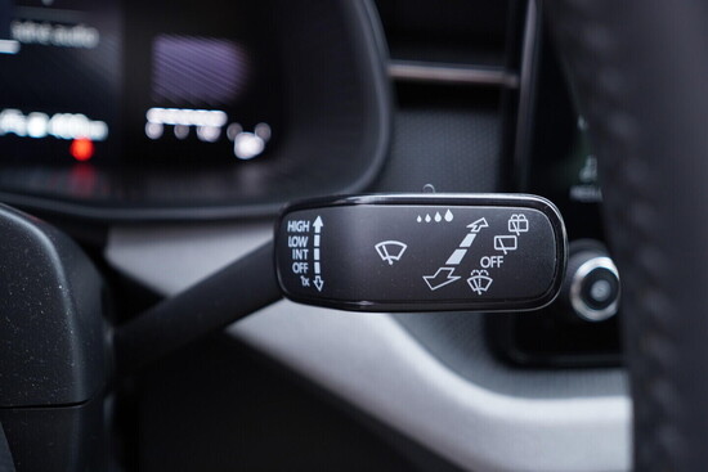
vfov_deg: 36.9
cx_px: 354
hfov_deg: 53.1
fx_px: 708
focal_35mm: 36
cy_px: 236
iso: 320
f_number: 2.8
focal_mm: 24
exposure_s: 1/40
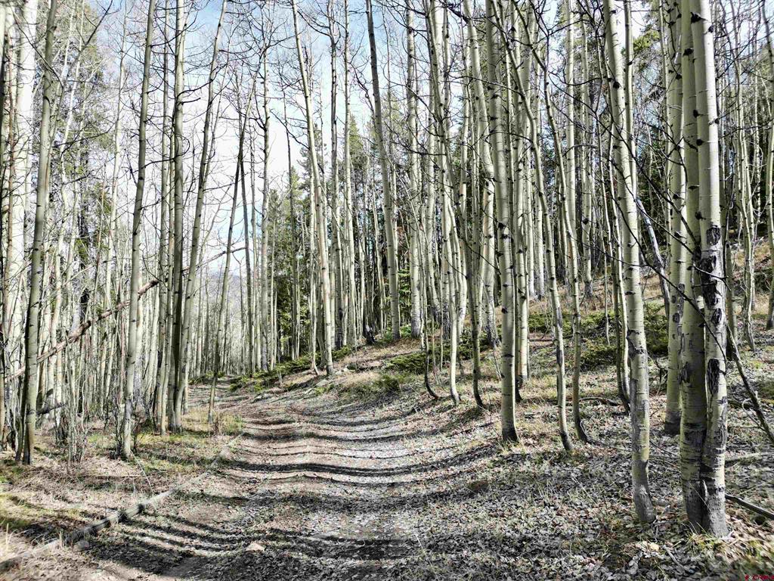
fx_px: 537
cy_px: 290
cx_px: 387
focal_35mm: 24
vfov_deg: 56.8
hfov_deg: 71.6
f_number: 1.7
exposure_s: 1/1250
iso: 140
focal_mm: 6.72
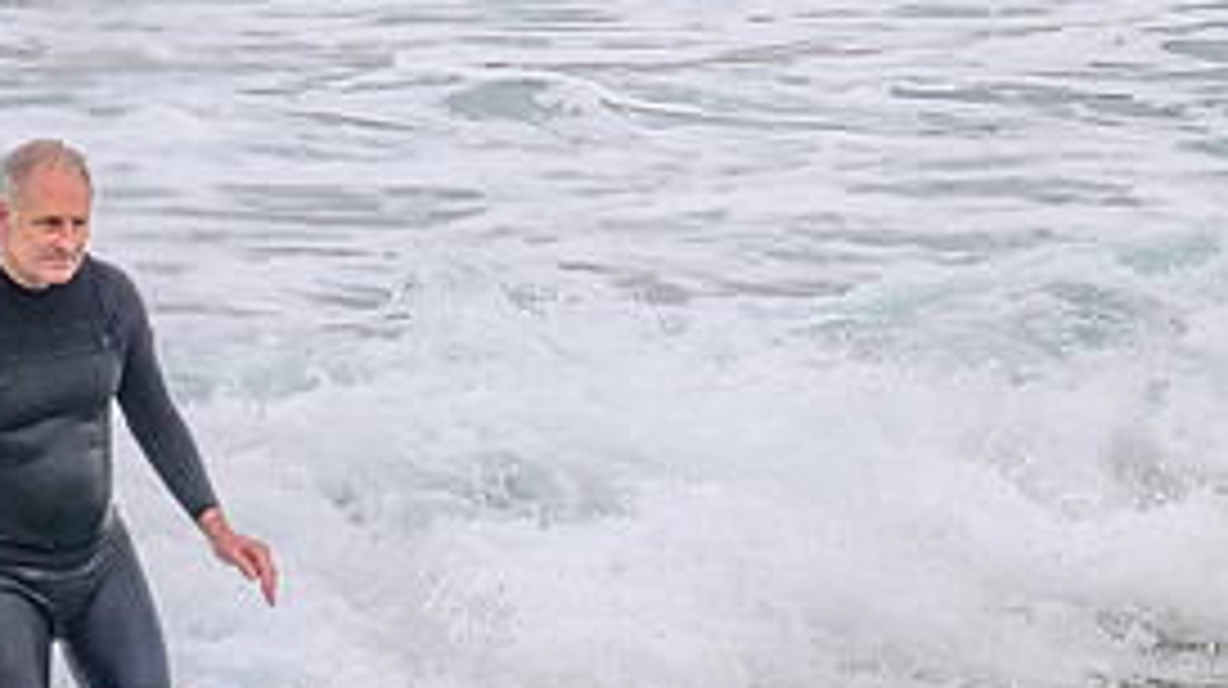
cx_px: 242
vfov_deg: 0.5
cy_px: 621
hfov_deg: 0.9
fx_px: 79641
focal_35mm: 2448
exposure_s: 1/2000
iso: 900
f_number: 11
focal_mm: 800
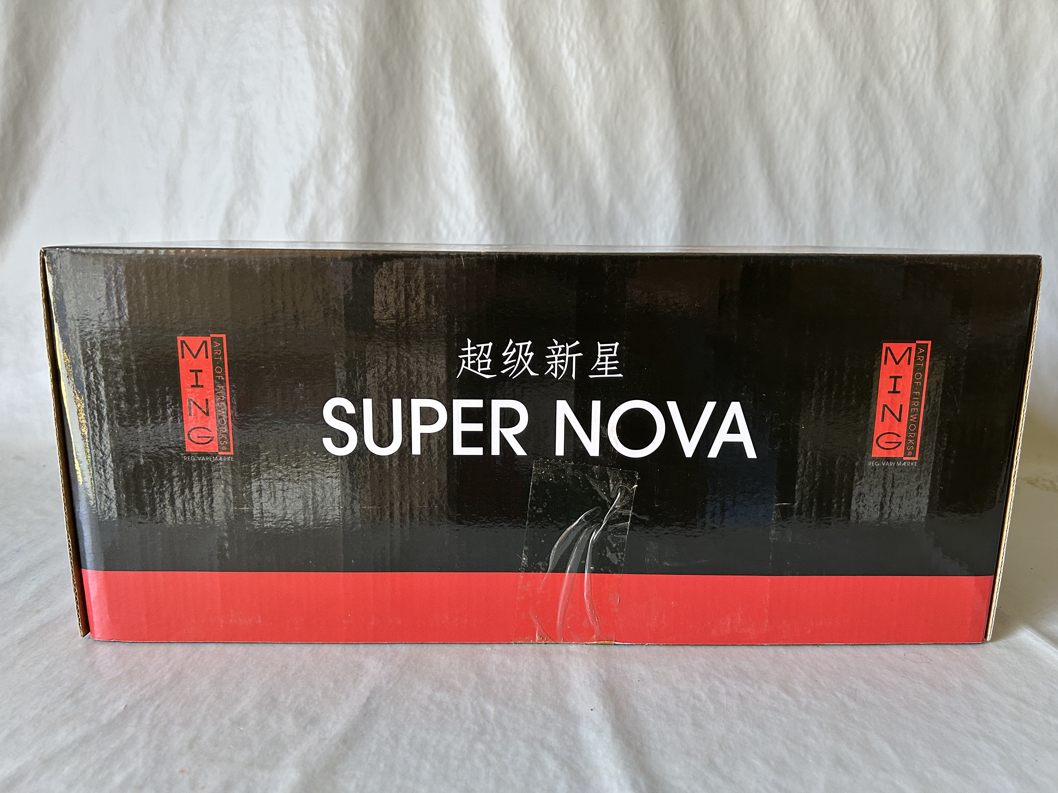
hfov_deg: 67.3
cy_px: 396
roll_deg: -0.6
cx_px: 529
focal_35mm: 26
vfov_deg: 53.1
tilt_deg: -12.4
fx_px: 795
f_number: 1.5
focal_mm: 5.7
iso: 125
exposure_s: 1/76
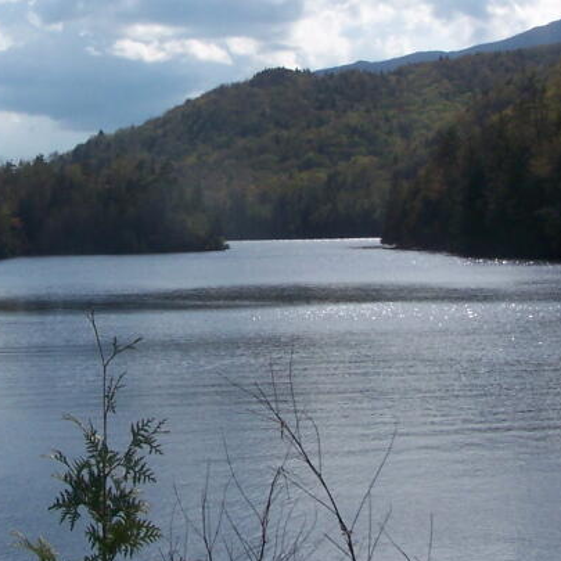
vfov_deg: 20.4
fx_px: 1559
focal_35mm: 85
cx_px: 205
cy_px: 199
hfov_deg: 20.4
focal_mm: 6.3
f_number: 5.6
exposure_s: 1/800
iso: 80
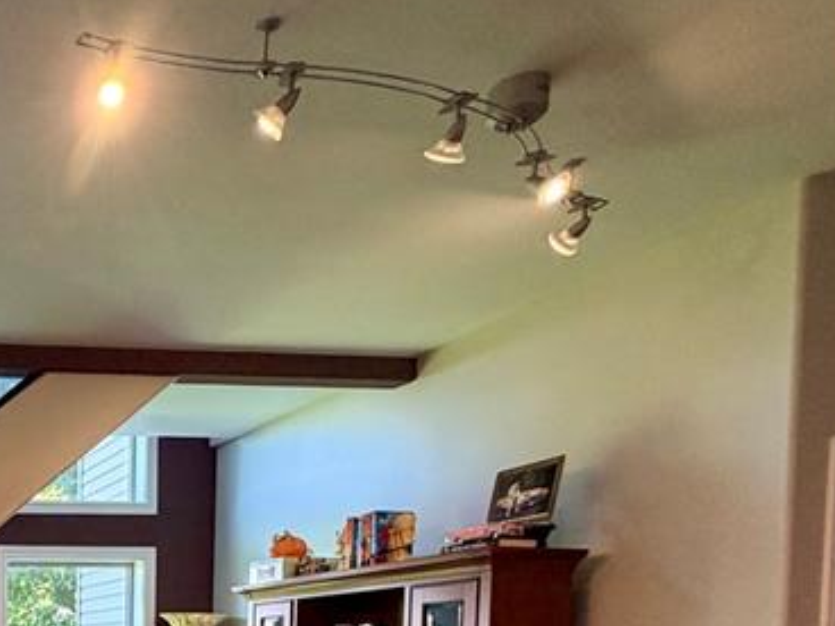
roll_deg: +0.4
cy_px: 703
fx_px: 941
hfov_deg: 37.1
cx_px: -157
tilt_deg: -2.9
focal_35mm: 39
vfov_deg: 32.1
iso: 160
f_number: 2.2
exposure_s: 1/60
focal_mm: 2.22
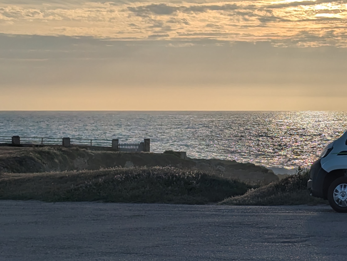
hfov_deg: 16.0
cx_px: 415
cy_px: 150
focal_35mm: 118
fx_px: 1185
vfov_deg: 12.6
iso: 43
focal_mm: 6.81
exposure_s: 1/12658
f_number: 1.85
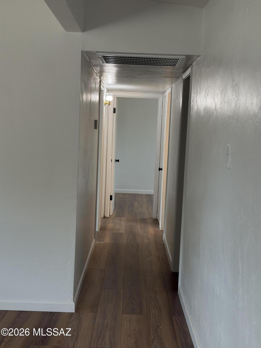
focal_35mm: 48
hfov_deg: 30.3
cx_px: 130
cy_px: 174
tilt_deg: -5.9
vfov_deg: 39.7
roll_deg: -2.4
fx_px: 483
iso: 160
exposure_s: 1/120
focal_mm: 6.76
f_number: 1.78
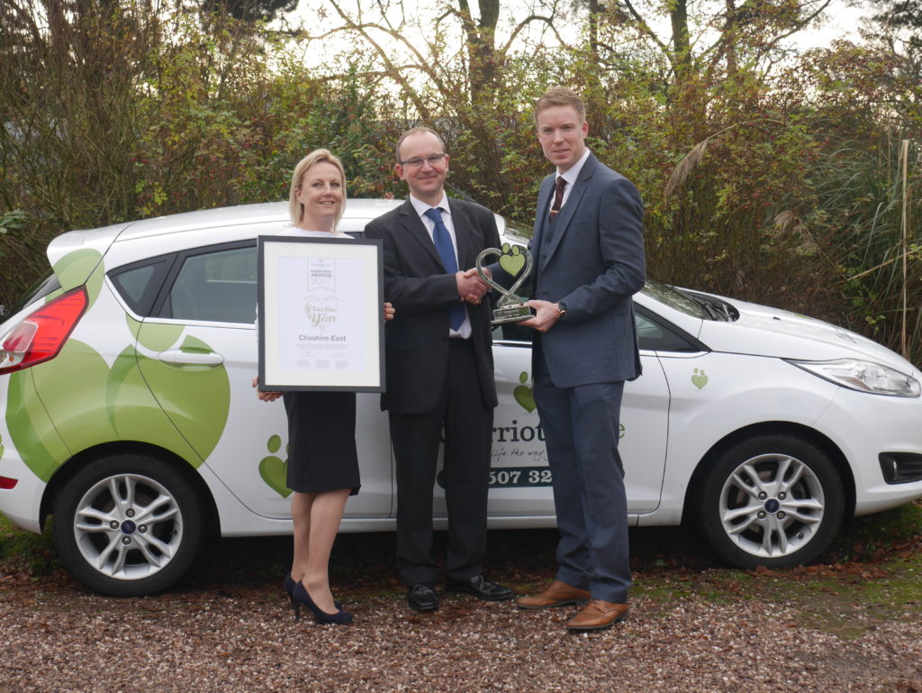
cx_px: 461
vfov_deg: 23.7
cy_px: 346
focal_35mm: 62
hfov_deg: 31.2
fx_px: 1652
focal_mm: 31
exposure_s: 1/100
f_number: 5.6
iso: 200
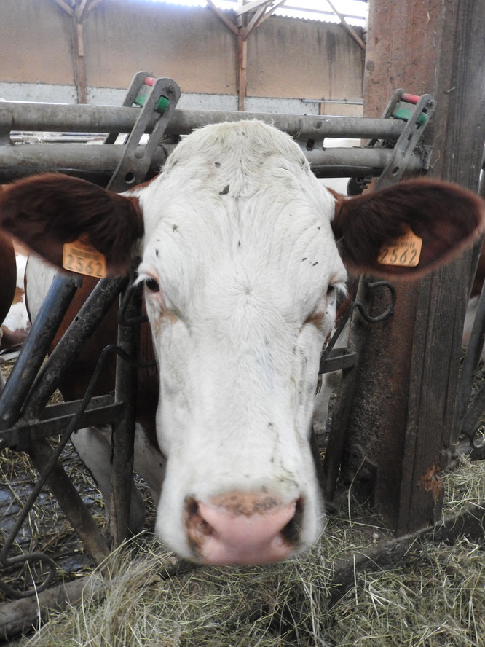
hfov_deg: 40.7
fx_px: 654
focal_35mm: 35
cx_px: 242
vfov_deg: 52.6
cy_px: 324
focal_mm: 6.3
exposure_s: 1/5
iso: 800
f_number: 3.8
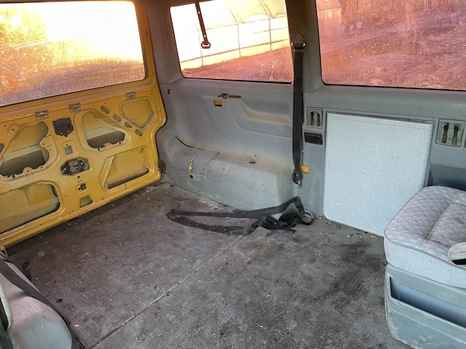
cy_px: 174
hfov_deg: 67.3
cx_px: 233
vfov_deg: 53.1
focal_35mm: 26
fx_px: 350
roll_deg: +6.2
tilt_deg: -23.3
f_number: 1.6
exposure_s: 1/70
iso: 125
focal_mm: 4.2
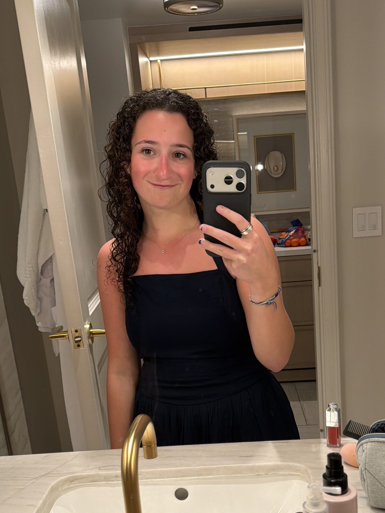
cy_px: 256
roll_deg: +5.2
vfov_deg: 71.6
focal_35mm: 24
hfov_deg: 56.8
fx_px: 356
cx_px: 192
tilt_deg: -17.2
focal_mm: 6.76
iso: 200
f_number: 1.78
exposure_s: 1/120
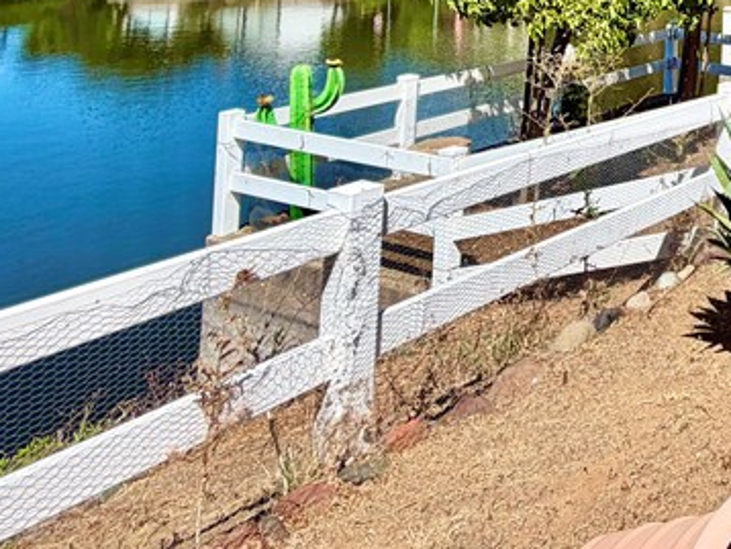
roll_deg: -1.8
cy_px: -157
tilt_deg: +3.6
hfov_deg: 36.9
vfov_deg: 29.4
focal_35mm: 40
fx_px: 845
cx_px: 858
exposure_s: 1/799
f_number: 2.2
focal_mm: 2.22
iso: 20
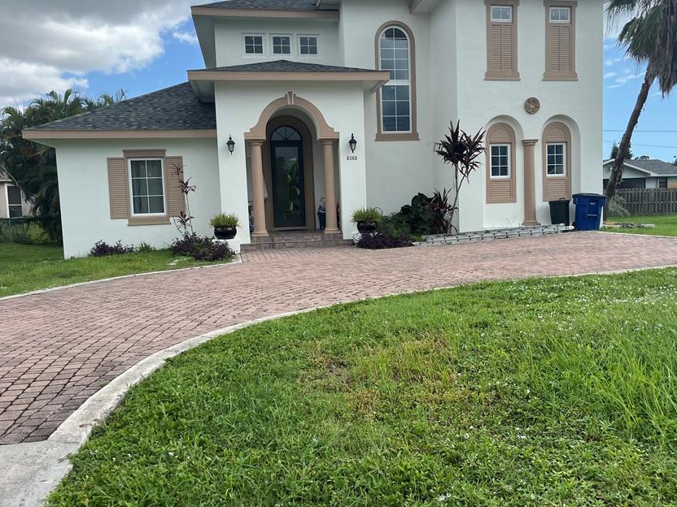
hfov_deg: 56.7
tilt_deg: -4.0
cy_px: 250
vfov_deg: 44.2
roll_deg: +2.7
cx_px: 375
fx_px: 626
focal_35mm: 32
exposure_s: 1/1404
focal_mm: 5.1
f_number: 1.6
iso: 50
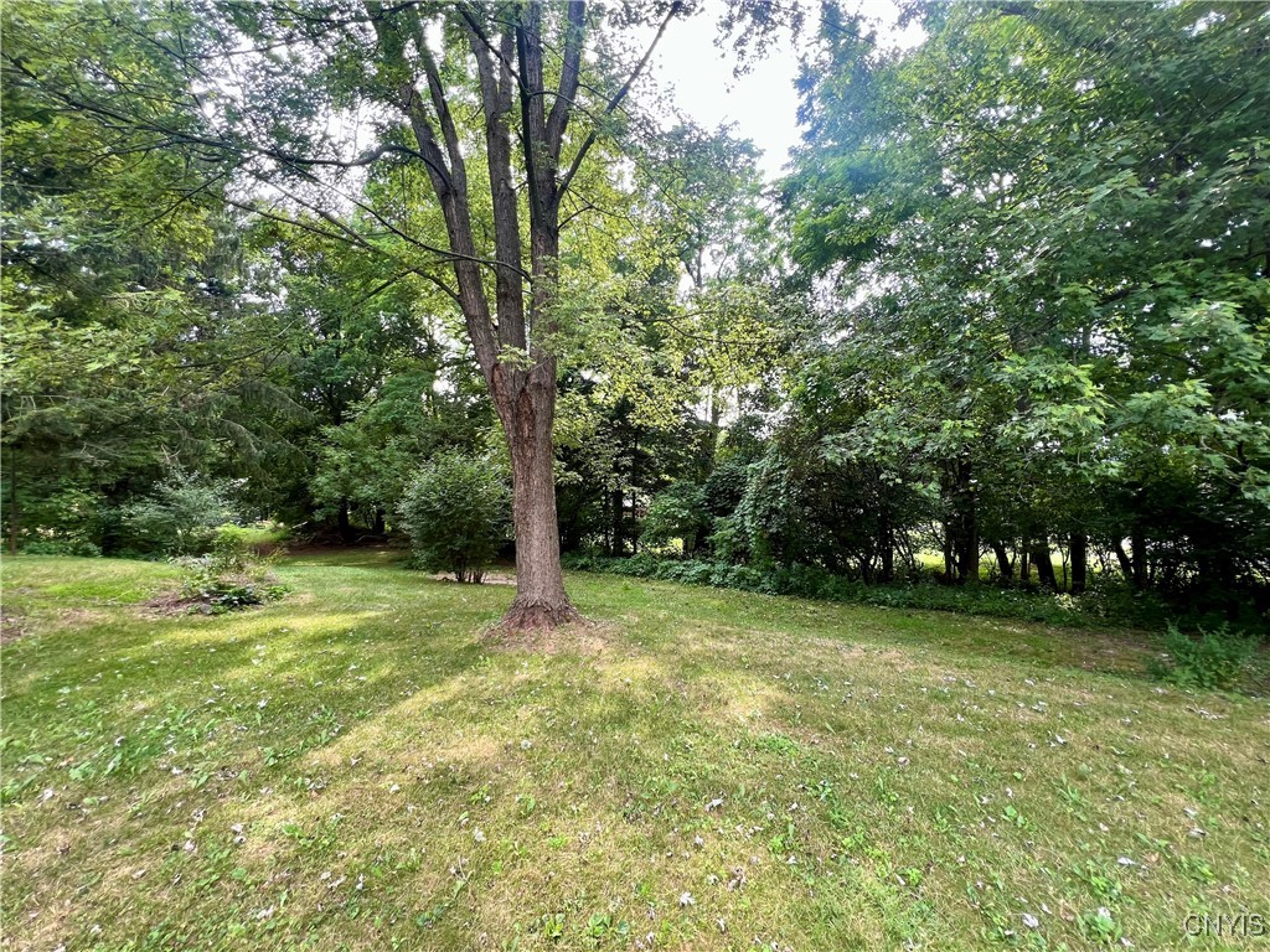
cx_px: 635
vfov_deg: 89.9
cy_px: 476
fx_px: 477
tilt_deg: -0.1
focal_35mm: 13
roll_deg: +0.3
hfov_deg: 106.2
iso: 40
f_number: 1.8
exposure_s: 1/99
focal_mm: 1.57
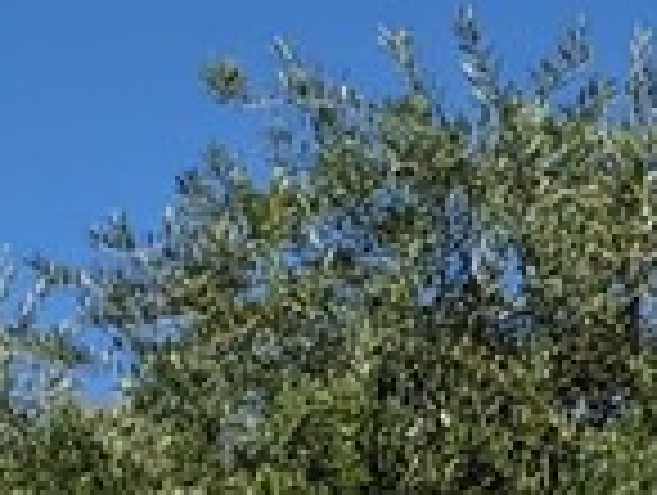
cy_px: 1539
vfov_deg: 7.0
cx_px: 2250
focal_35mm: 189
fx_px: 3593
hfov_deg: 8.1
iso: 58
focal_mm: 4.38
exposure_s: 1/4673
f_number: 1.73
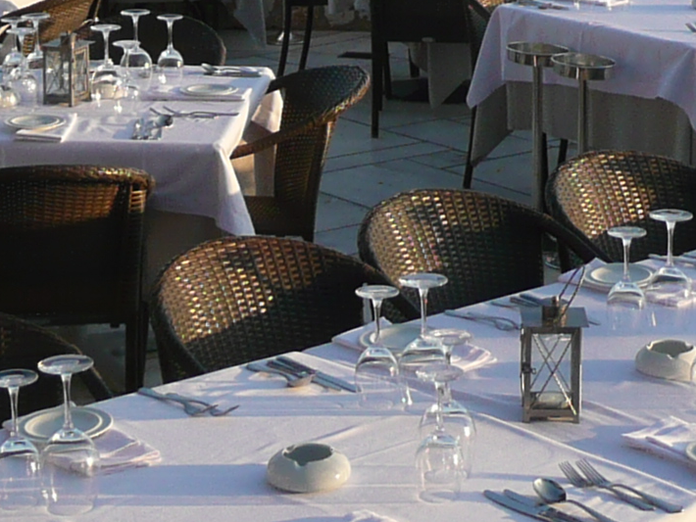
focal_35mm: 111
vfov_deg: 13.0
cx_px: 459
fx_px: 2233
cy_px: -123
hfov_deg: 17.7
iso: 100
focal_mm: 4.6
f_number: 3.3
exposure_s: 1/400
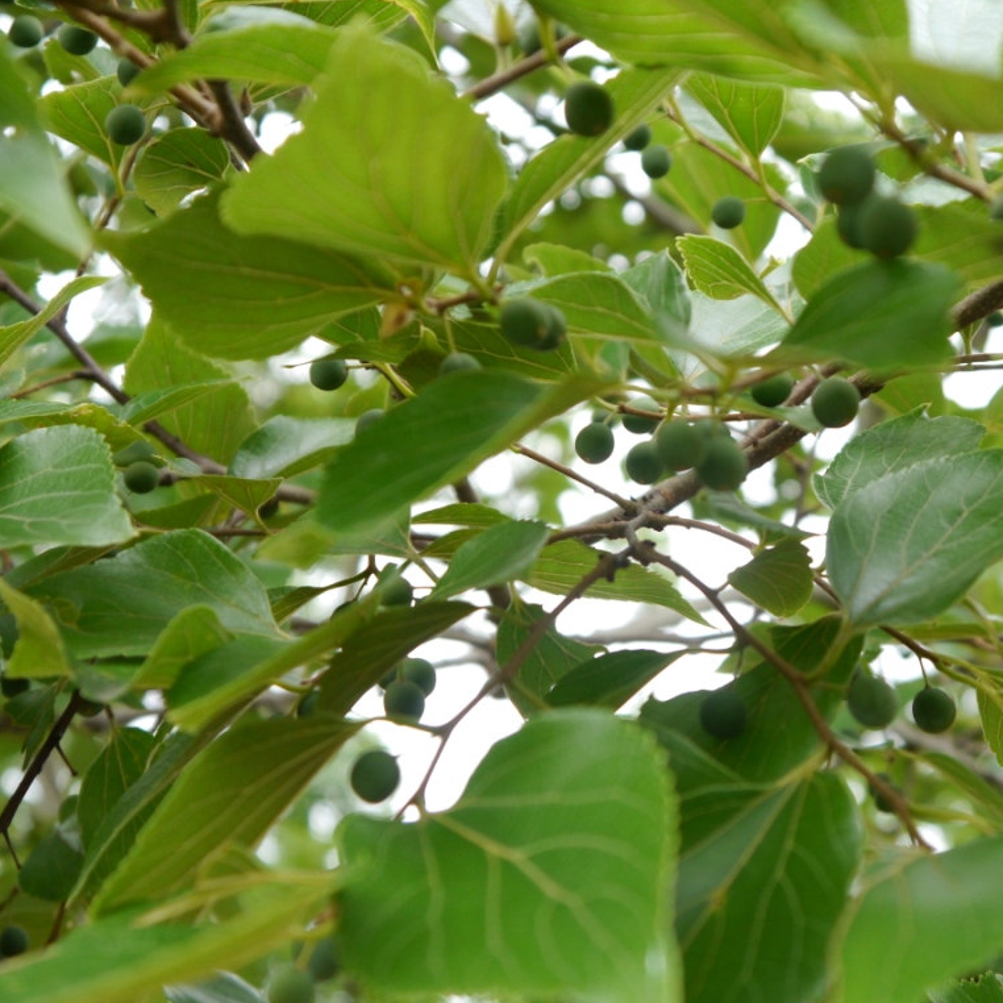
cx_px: 658
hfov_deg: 29.9
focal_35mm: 57
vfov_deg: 30.0
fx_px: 1869
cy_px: 500
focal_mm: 24
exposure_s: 1/125
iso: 800
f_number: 4.5
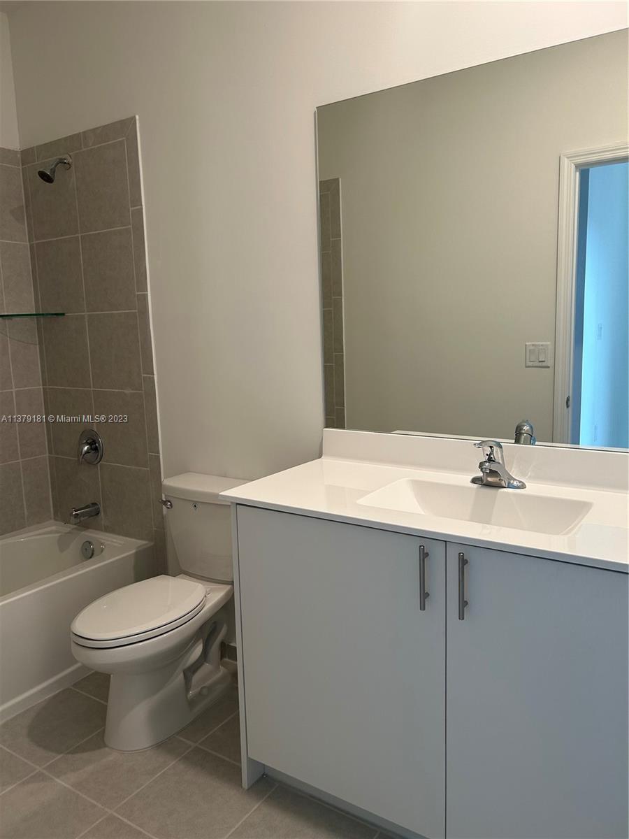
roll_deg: +1.8
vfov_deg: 67.3
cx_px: 314
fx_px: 630
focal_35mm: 26
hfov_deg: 53.1
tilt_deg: -8.0
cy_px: 420
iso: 80
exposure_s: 1/60
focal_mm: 5.7
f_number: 1.5
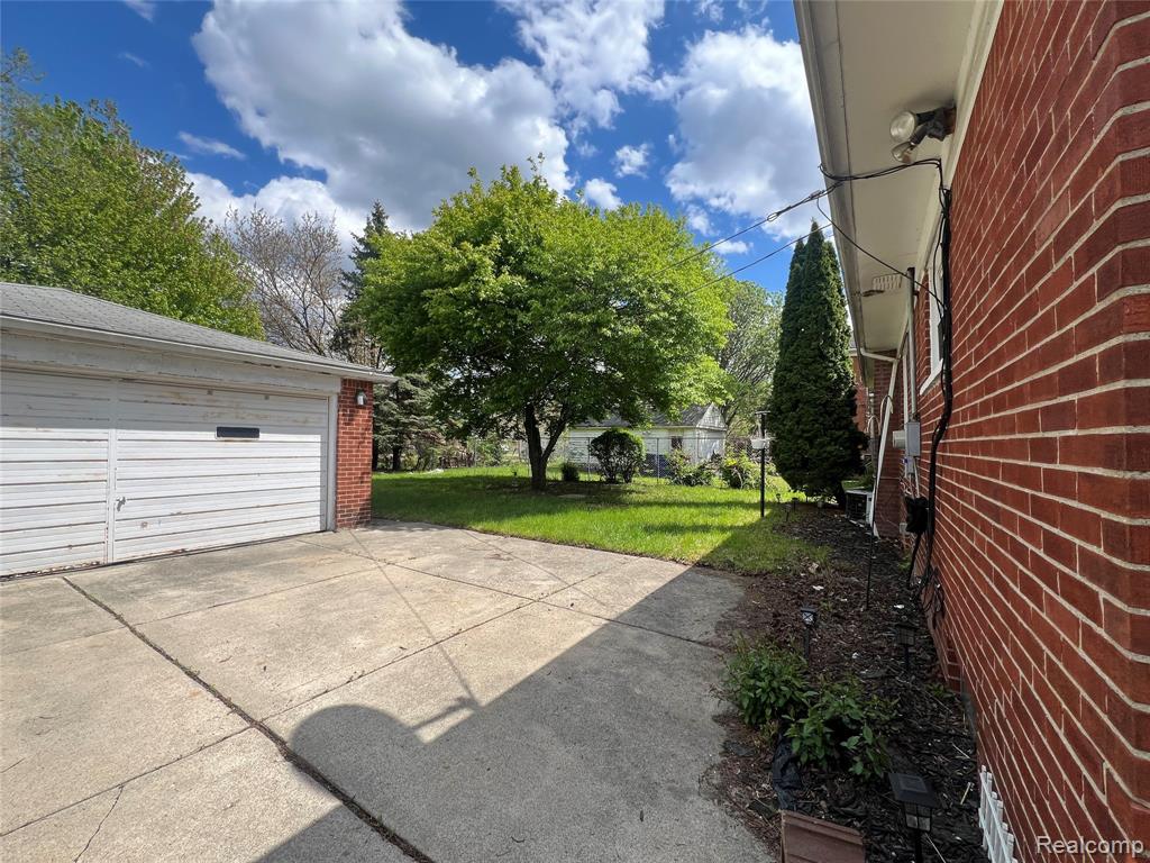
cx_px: 575
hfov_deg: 106.2
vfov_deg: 89.9
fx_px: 432
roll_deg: +0.1
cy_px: 432
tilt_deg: +4.0
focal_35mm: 13
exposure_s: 1/911
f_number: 1.8
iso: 32
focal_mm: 1.57
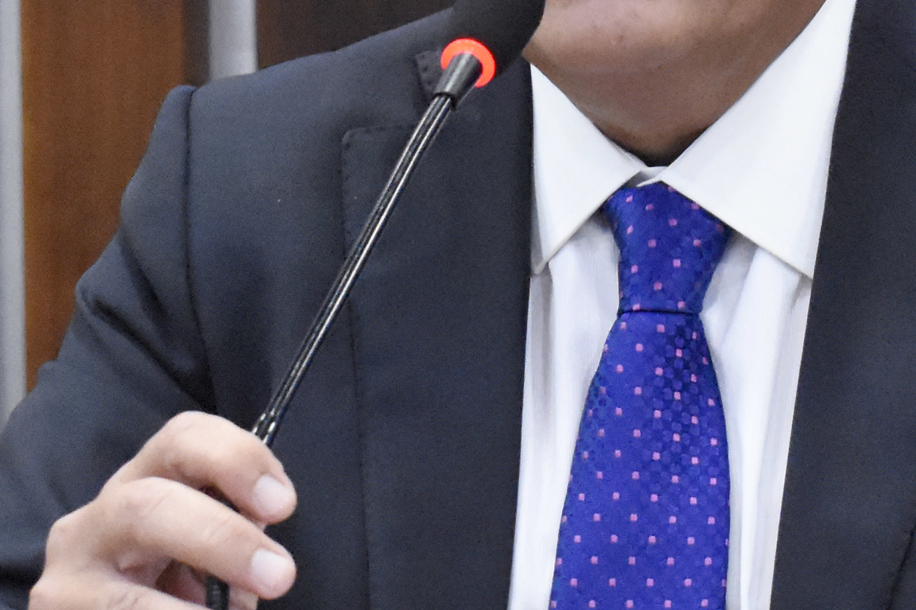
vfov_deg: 4.0
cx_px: 522
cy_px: 101
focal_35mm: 343
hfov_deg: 6.0
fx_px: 8725
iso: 6400
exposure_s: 1/125
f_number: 5.6
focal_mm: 78
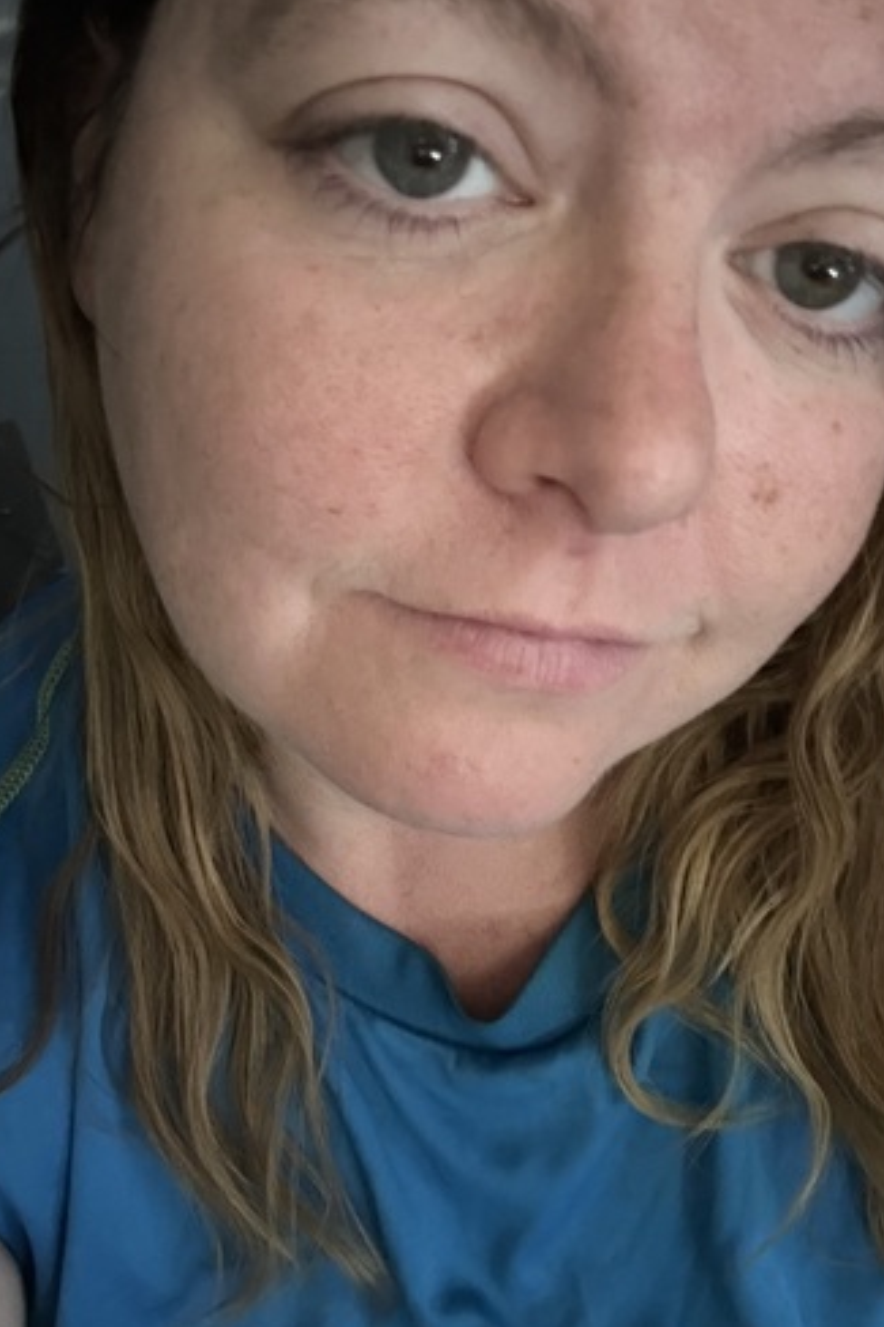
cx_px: 472
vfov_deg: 58.7
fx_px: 1179
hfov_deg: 41.1
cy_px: 653
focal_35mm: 32
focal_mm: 2.69
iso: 640
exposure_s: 1/15
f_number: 1.9
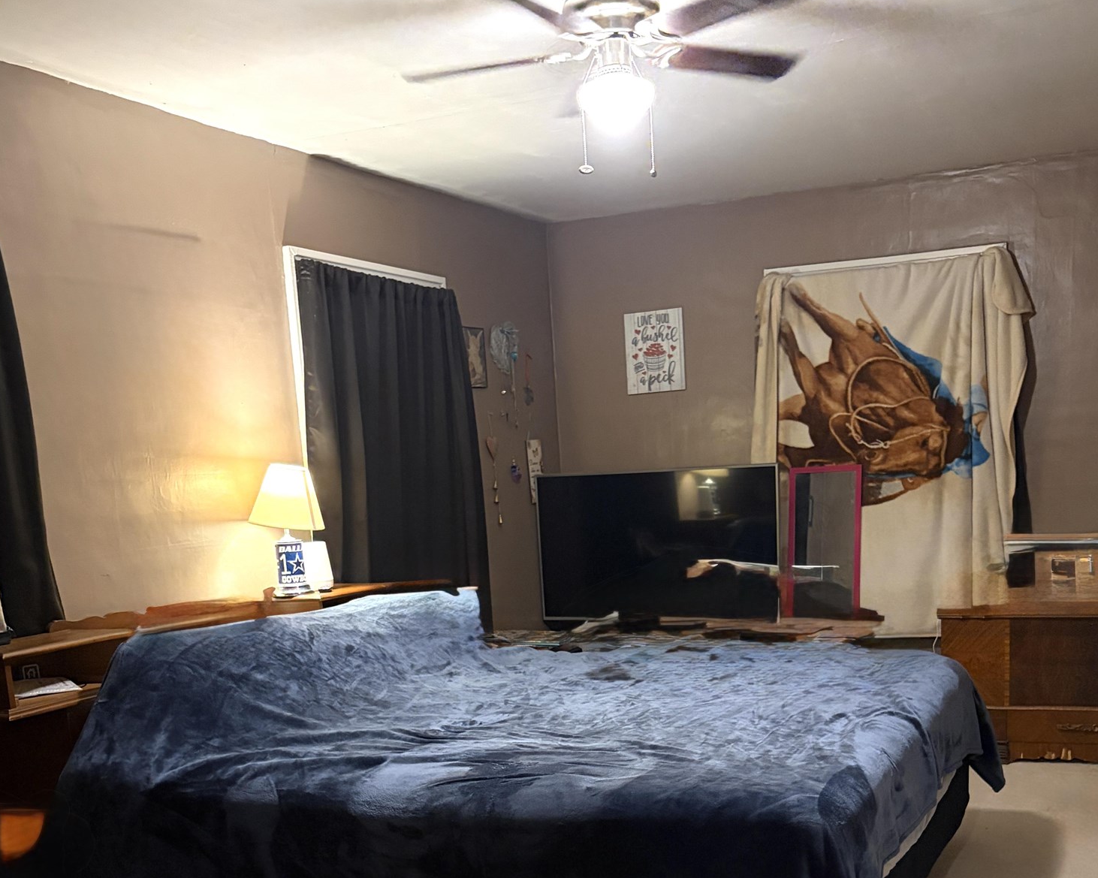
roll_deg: +3.9
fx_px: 1300
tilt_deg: -8.4
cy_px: 705
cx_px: 583
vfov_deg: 36.1
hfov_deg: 45.8
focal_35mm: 40
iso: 500
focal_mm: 5.96
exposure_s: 1/30
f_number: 1.6
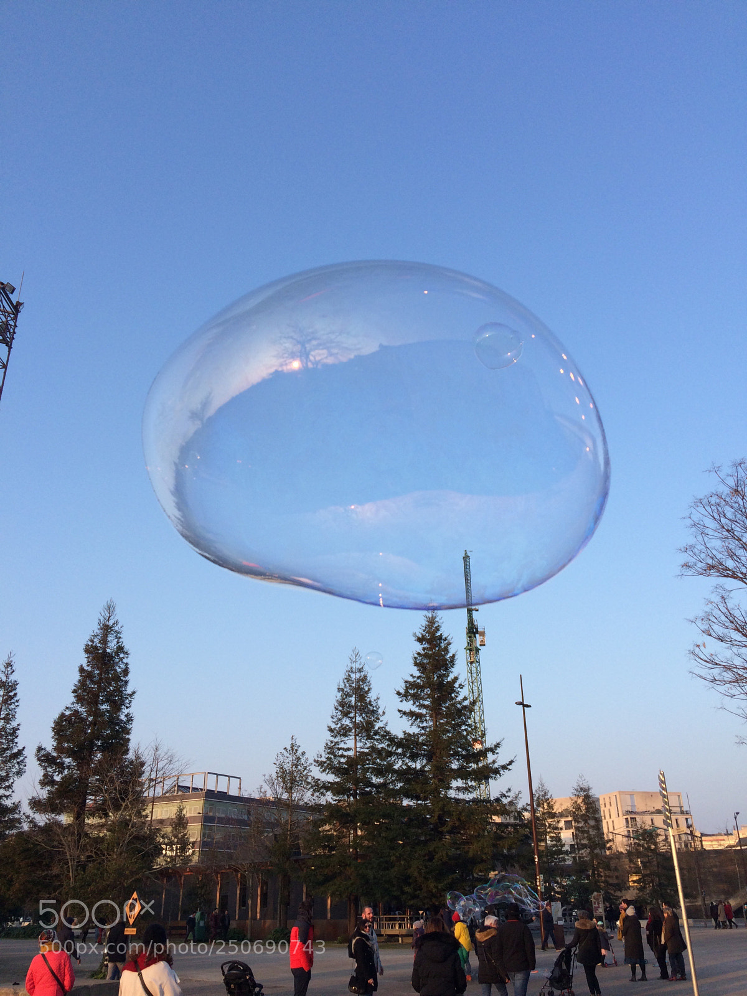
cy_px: 498
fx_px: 834
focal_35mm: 29
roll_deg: +2.7
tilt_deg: +26.2
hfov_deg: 48.2
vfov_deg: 61.7
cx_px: 374
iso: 32
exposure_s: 1/612
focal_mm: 4.15
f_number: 2.2
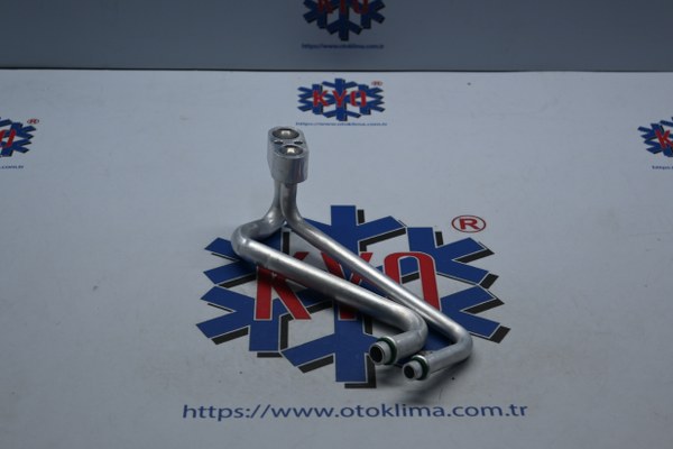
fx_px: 1402
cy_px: 224
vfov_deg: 18.2
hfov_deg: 27.0
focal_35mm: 75
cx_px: 336
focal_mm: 50
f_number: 6.3
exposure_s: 1/80
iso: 250
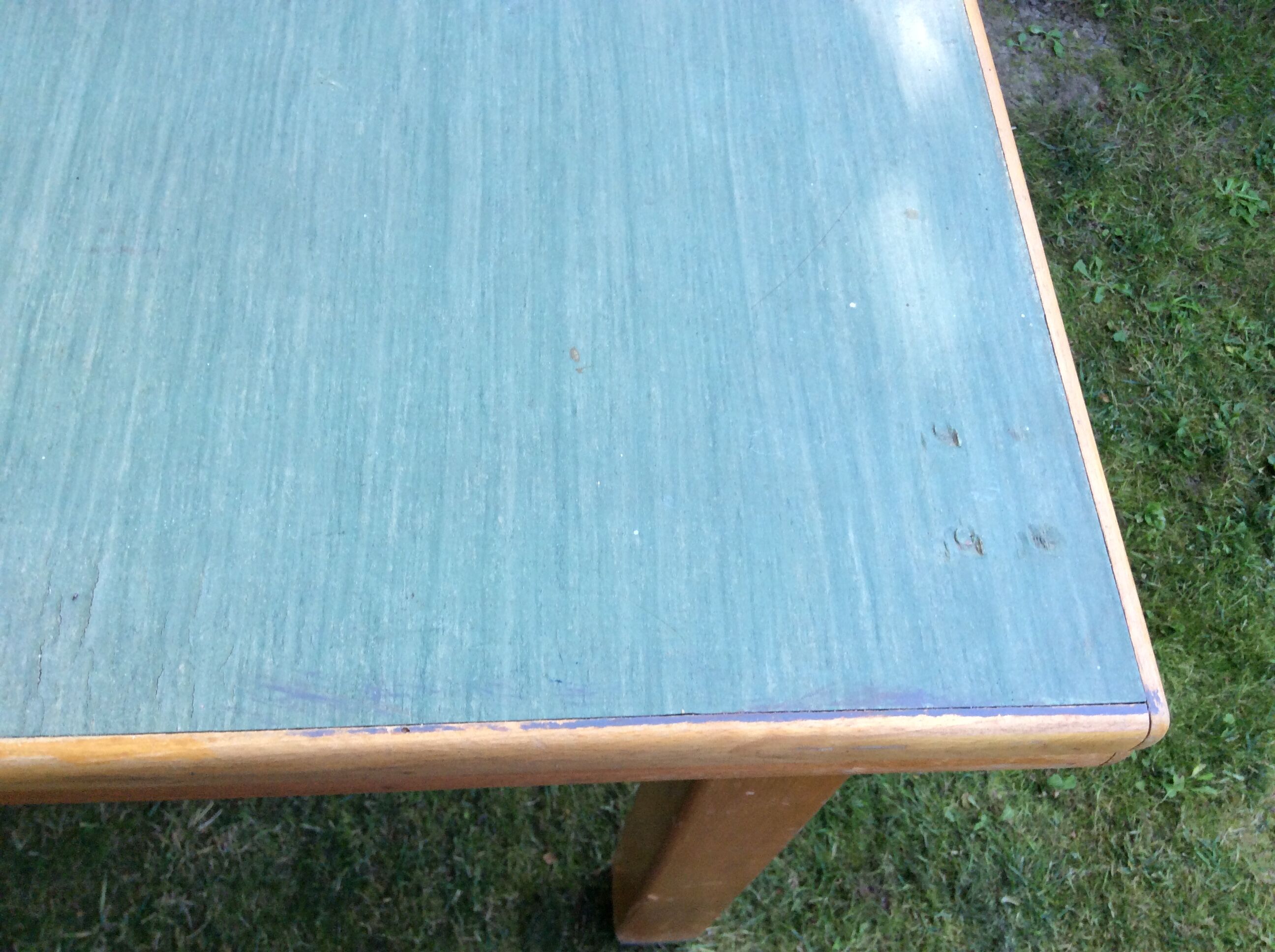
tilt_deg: -61.3
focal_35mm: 32
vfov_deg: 44.1
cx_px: 638
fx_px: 1177
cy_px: 476
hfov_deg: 56.9
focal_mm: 3.3
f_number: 2.4
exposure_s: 1/100
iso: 64
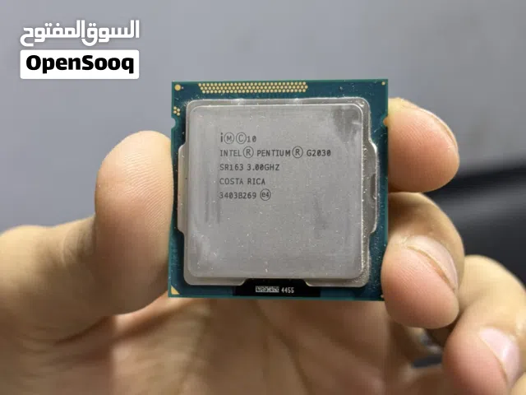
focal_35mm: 48
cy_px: 198
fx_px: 729
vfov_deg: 30.3
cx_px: 263
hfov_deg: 39.7
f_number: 1.78
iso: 100
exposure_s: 1/50
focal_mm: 6.76
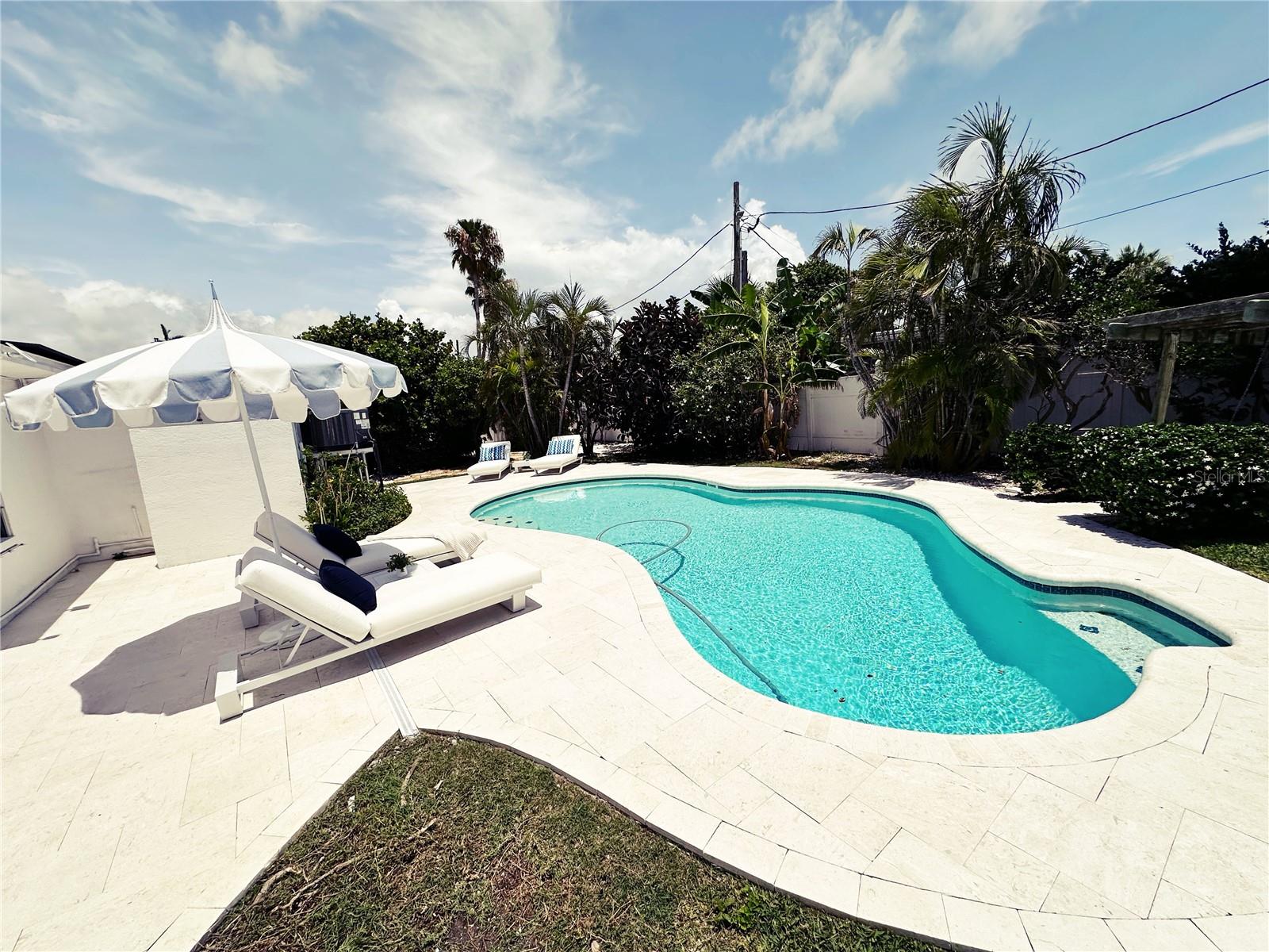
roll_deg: +4.3
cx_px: 634
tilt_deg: -10.2
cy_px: 476
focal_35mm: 14
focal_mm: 2.22
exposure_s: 1/8403
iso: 50
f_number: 2.2
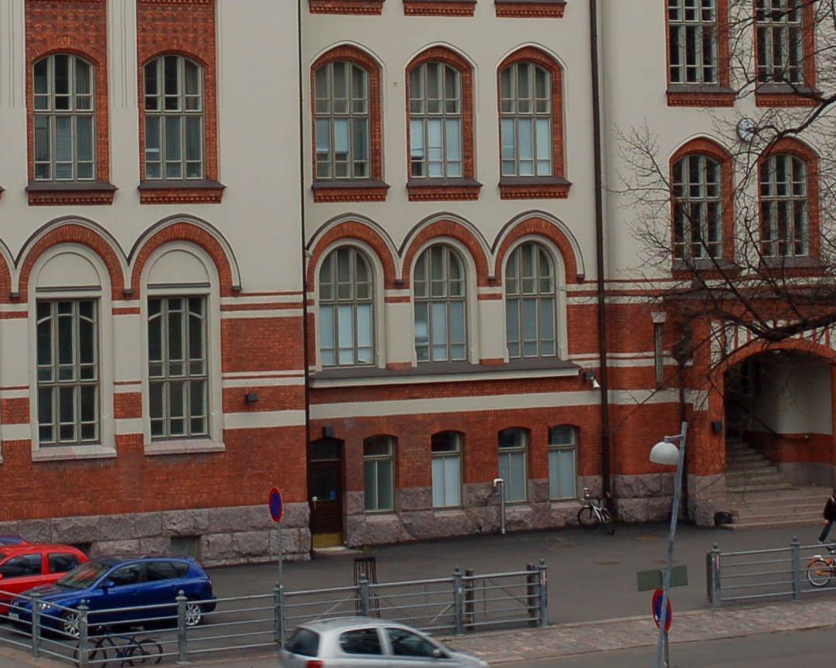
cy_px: 36
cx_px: 267
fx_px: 3290
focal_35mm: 133
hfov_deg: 14.5
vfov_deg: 11.5
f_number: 11
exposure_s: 1/50
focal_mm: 34
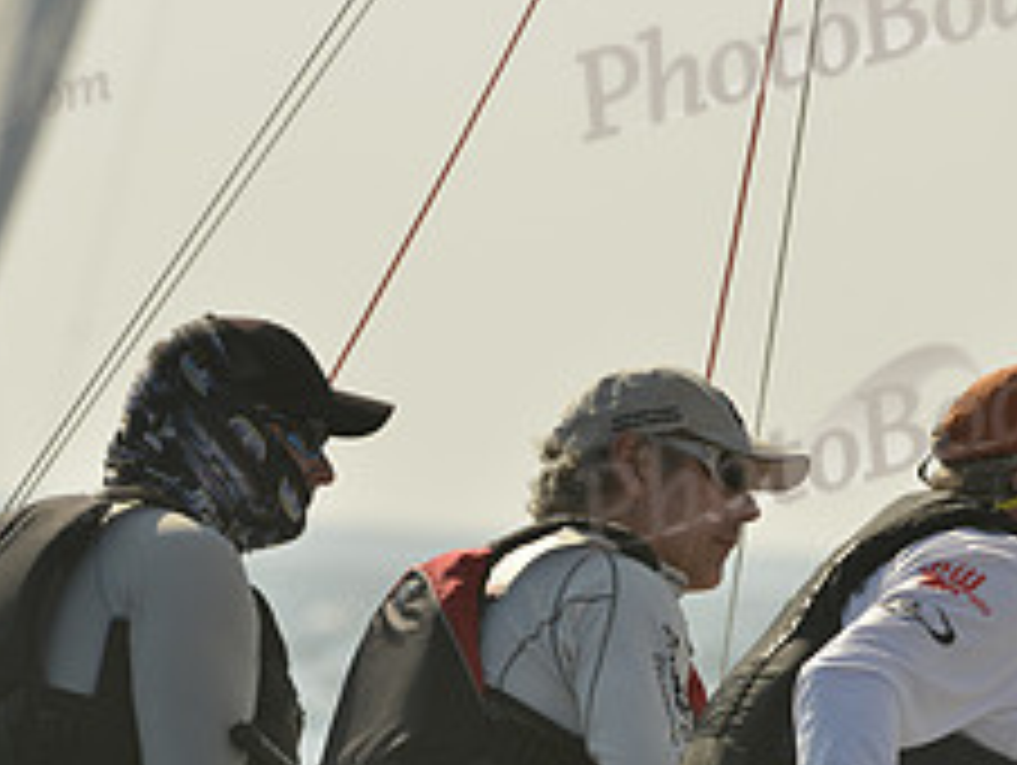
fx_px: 20293
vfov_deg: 2.2
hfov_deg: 2.9
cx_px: 346
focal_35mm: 690
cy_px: 736
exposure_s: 1/1600
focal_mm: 280
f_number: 8
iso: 280
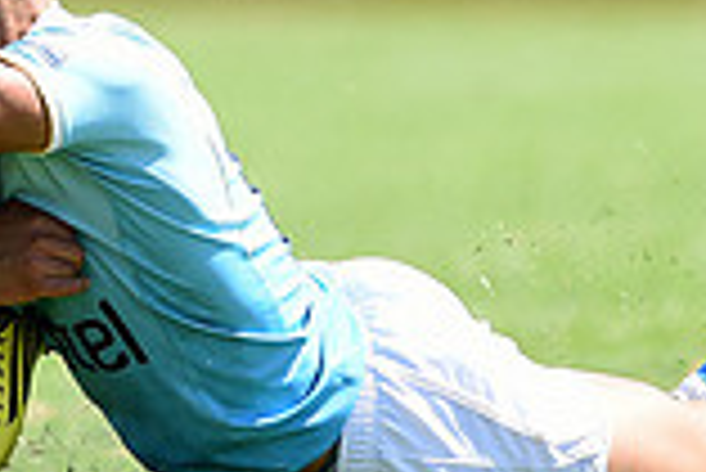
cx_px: 400
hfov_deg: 1.9
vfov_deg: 1.2
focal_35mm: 1108
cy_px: -312
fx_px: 21749
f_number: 2.8
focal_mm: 300
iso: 200
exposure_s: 1/1600
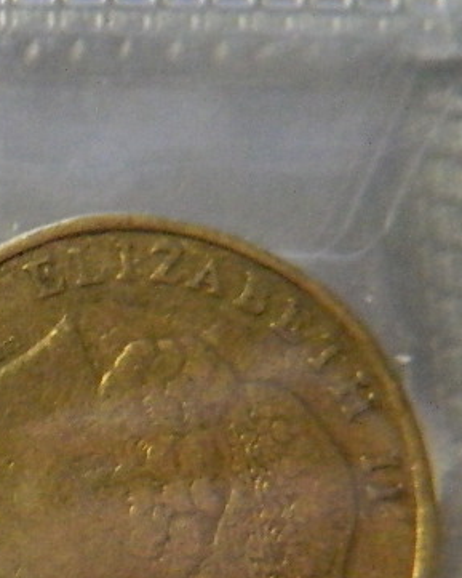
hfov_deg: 14.3
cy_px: 504
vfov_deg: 19.4
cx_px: -331
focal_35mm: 97
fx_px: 1657
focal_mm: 6.2
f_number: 3.3
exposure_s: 1/13
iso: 800
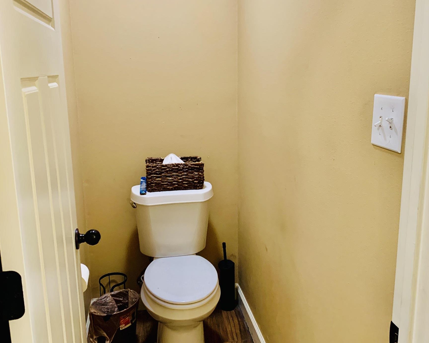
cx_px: 214
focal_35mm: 34
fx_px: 432
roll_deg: +0.7
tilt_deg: -10.9
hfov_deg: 52.8
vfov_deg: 43.3
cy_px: 160
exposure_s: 1/30
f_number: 1.8
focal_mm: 4.25
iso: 320
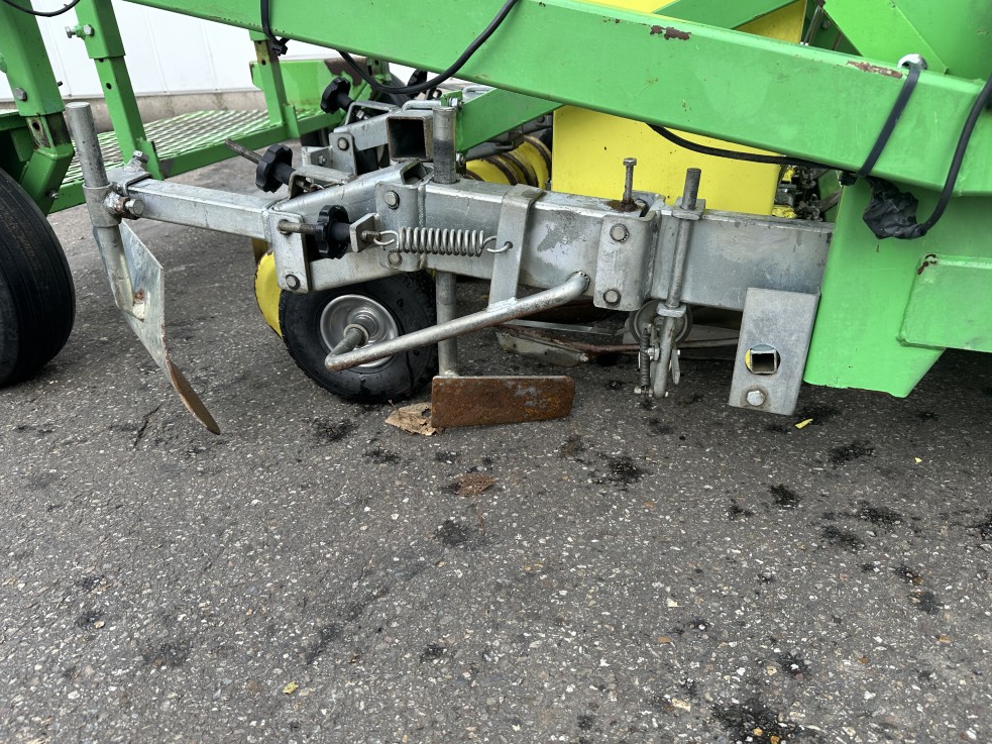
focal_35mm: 25
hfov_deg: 69.4
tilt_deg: -26.0
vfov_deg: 54.9
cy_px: 373
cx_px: 514
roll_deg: +2.3
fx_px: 716
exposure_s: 1/128
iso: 64
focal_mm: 6.86
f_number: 1.78
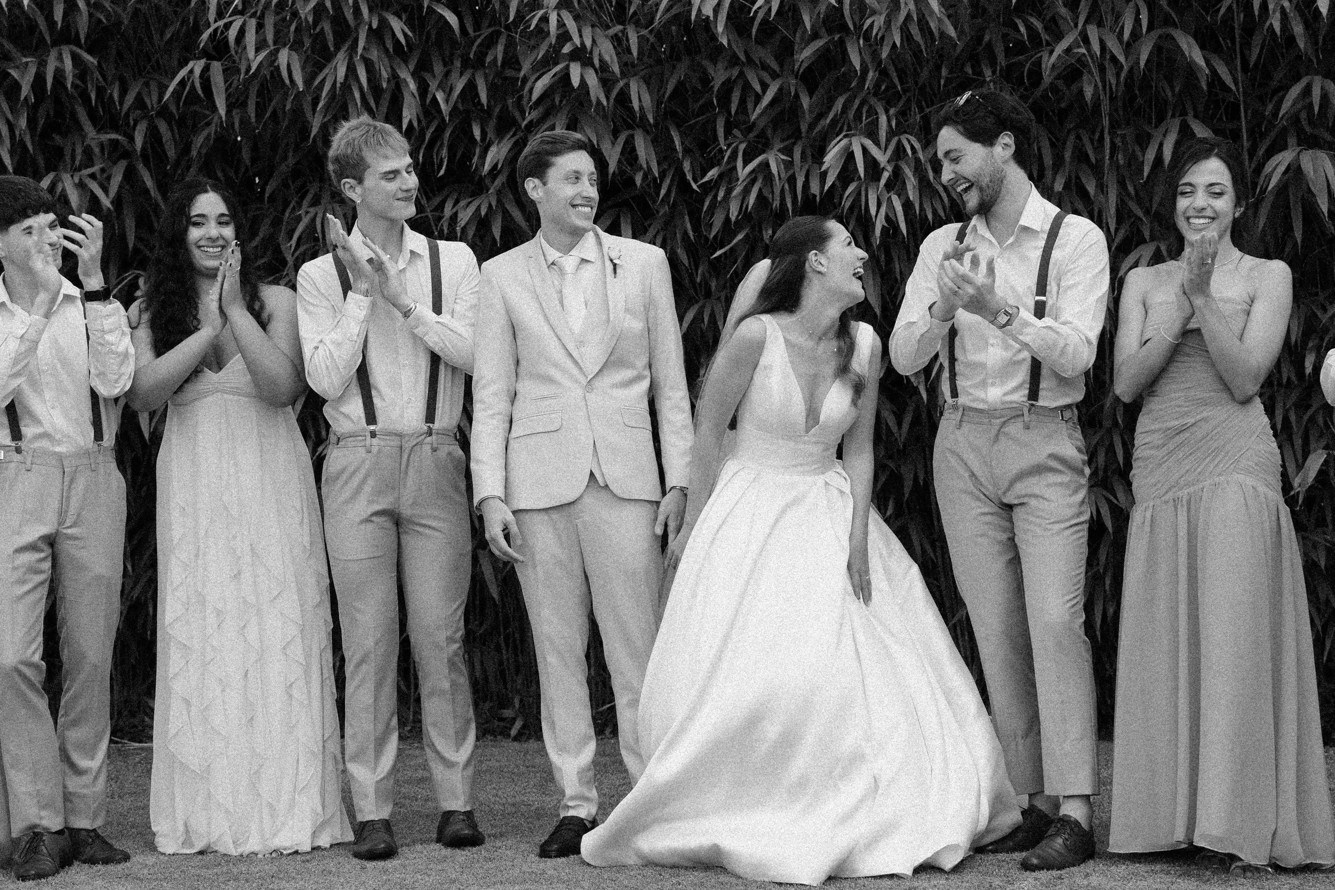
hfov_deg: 18.2
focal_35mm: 112
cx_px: 668
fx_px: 4172
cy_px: 445
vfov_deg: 12.2
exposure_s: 1/640
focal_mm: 75
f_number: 4
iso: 100
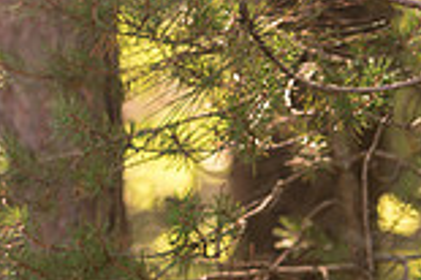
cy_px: 140
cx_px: -128
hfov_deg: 5.0
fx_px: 4813
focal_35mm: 412
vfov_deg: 3.3
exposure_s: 1/500
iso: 400
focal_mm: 110
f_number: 3.5
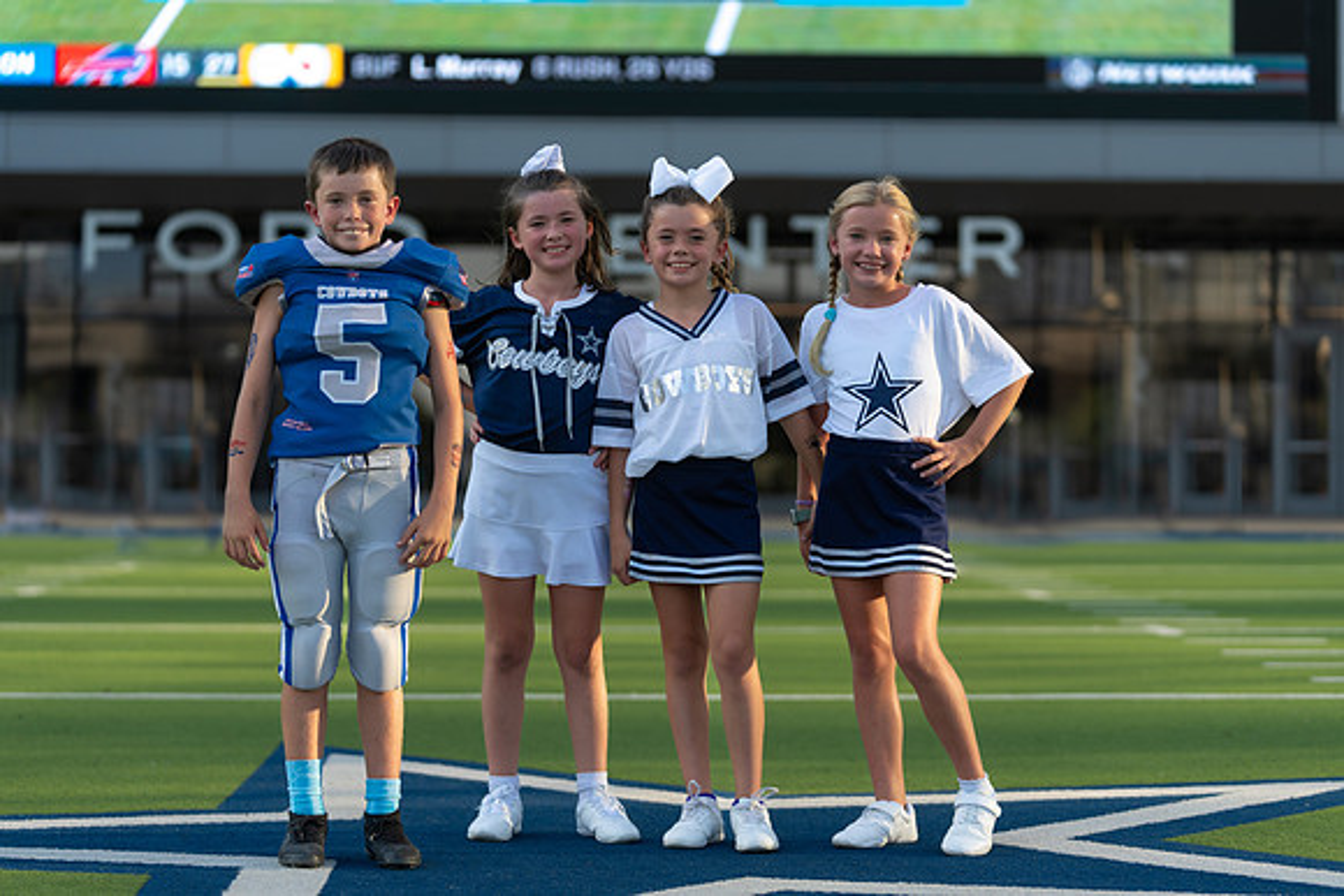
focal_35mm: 96
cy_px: 448
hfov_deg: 21.2
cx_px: 672
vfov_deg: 14.3
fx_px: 3585
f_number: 2.8
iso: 100
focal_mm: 96
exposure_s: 1/640
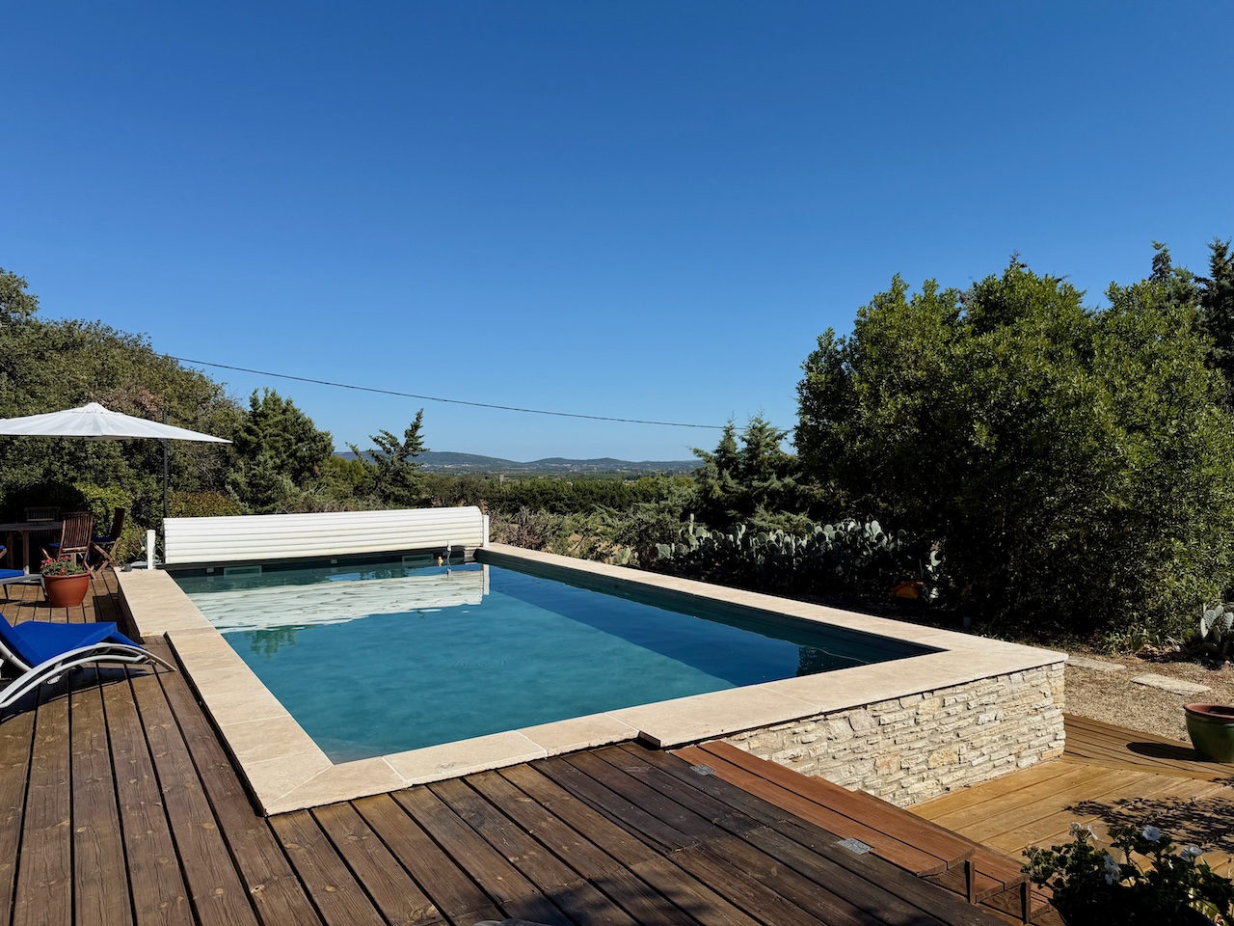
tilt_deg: -0.1
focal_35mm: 24
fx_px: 856
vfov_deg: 56.8
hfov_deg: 71.6
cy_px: 463
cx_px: 617
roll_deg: +0.8
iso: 80
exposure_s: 1/6711
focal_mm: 6.76
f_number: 1.78
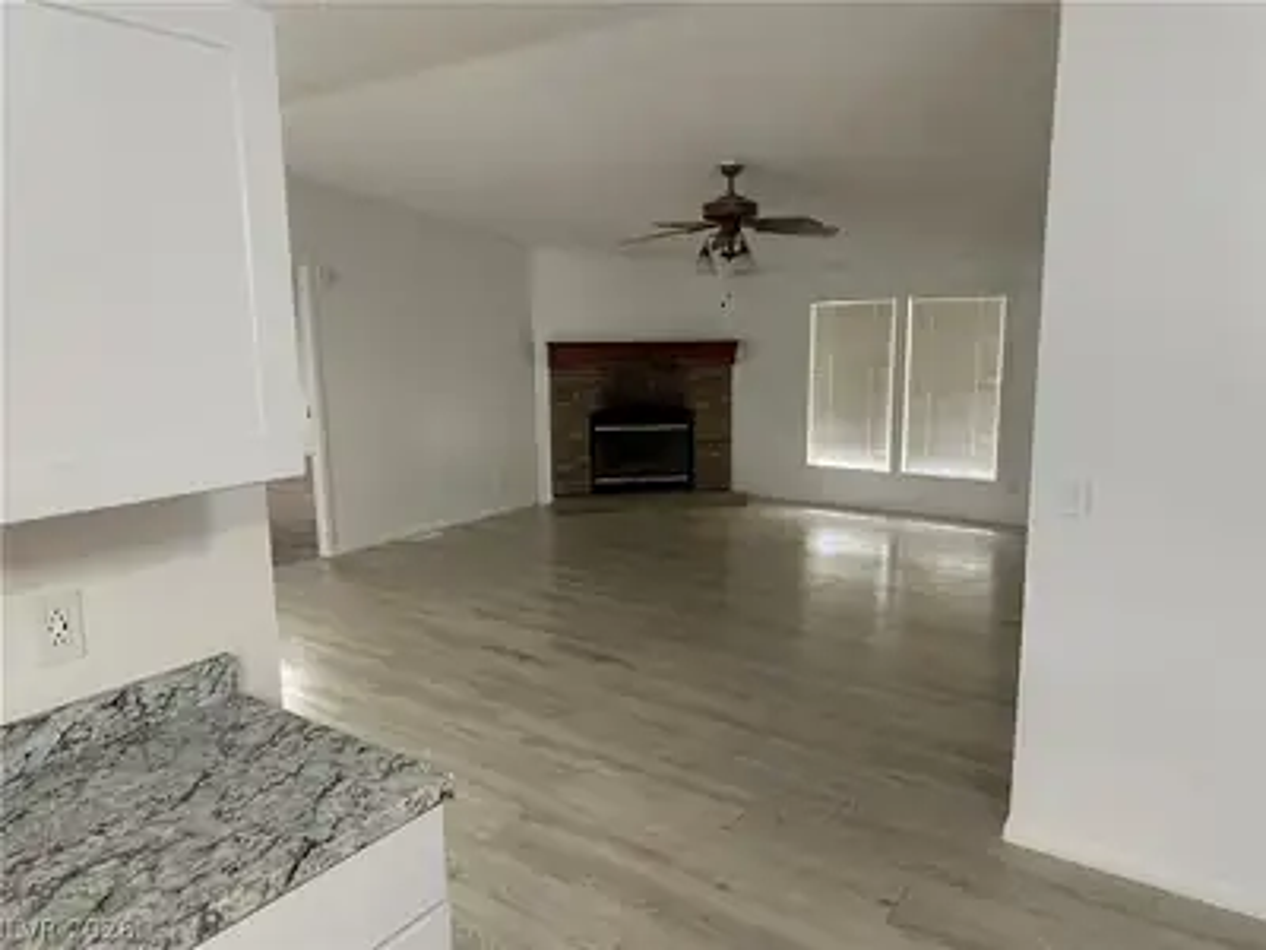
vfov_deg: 56.8
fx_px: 878
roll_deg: +1.2
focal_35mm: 24
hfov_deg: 71.6
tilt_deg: -8.8
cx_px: 633
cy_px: 475
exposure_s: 1/60
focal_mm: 6.86
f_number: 1.78
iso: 250
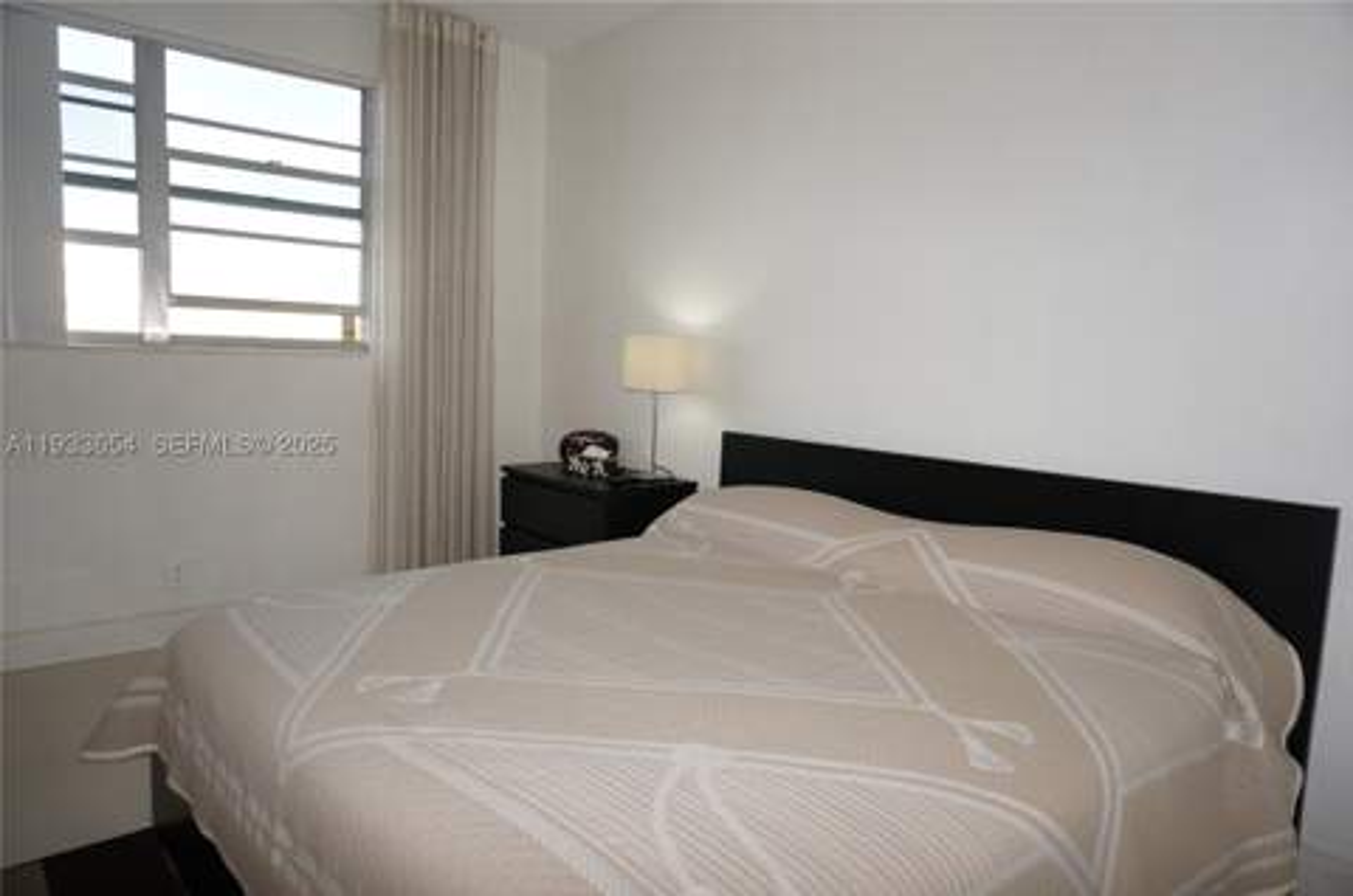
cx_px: 676
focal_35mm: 24
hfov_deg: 73.8
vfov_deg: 52.9
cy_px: 448
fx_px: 900
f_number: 4
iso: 160
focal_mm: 16
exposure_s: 1/60
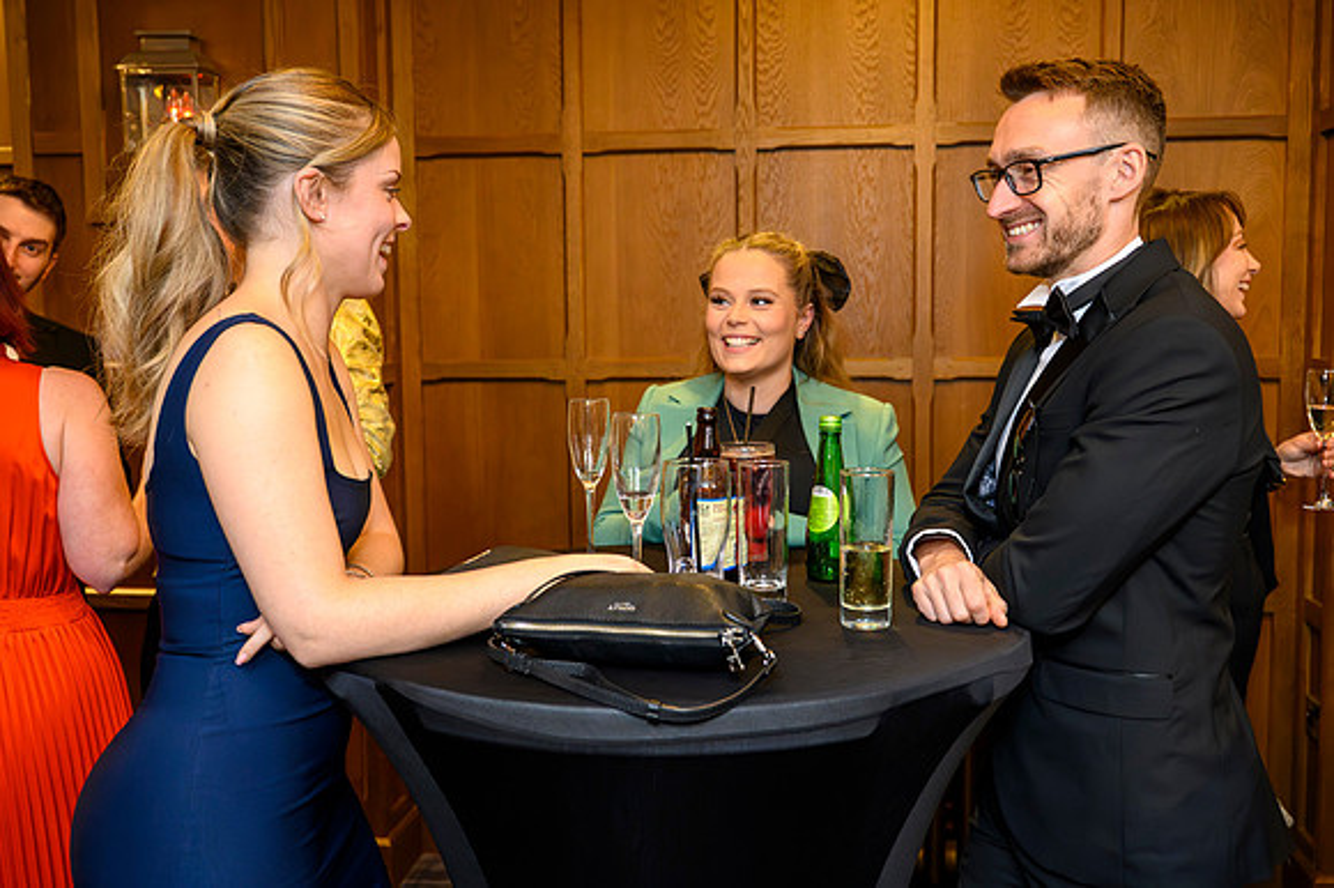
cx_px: 719
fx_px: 1204
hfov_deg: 57.9
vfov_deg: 40.5
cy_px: 409
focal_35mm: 33
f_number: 4
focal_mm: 29.5
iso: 11400
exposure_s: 1/125
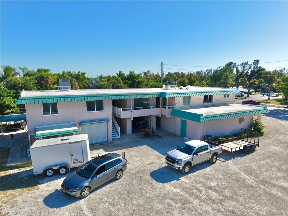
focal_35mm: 24
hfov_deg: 71.6
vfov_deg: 56.8
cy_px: 108
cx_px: 144
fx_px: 200
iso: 100
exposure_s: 1/500
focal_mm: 8.67
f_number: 1.8
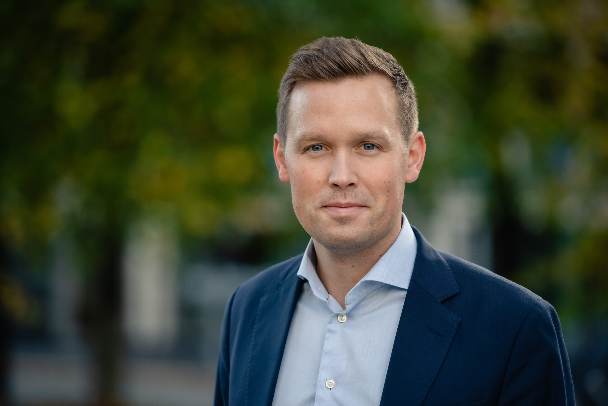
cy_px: 203
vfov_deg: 6.9
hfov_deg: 10.3
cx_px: 304
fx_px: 3379
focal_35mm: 200
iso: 800
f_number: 3.5
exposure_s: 1/640
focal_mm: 200
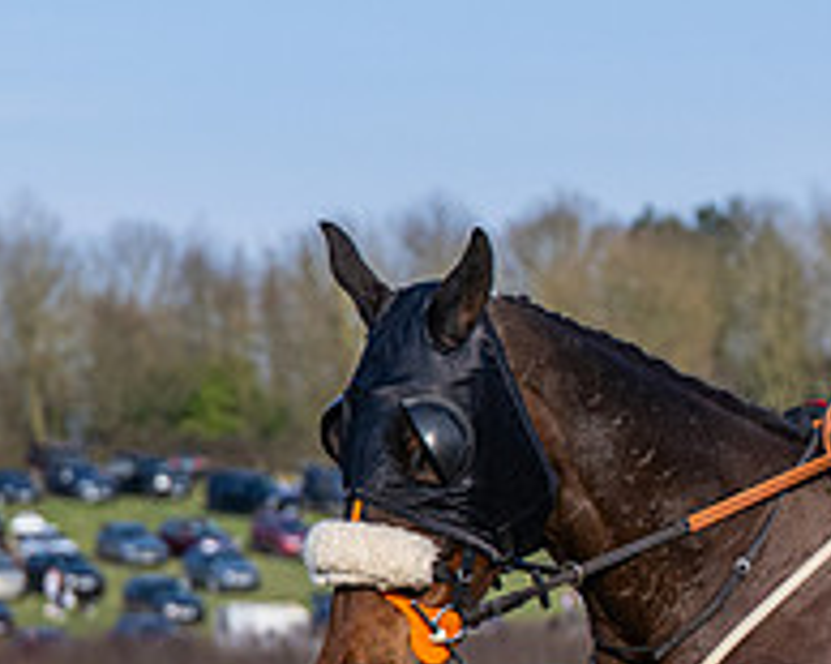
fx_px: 6908
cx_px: 749
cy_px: 722
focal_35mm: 281
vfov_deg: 5.5
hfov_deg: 6.9
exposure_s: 1/5000
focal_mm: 70
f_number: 2.8
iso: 400
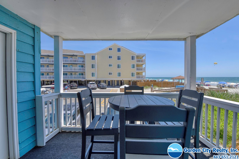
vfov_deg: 81.2
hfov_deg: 104.3
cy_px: 80
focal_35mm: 14
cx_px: 120
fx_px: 93
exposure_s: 1/40
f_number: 10
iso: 500
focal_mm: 14
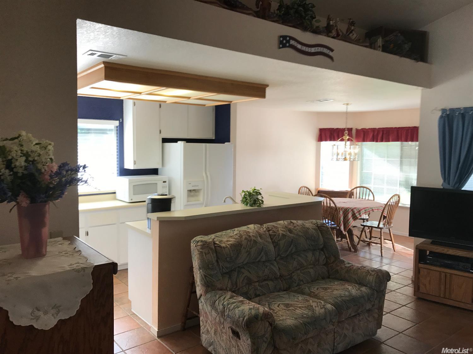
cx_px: 236
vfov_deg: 49.7
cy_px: 177
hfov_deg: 63.5
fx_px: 382
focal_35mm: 28
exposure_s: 1/120
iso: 25
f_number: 1.8
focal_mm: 3.99
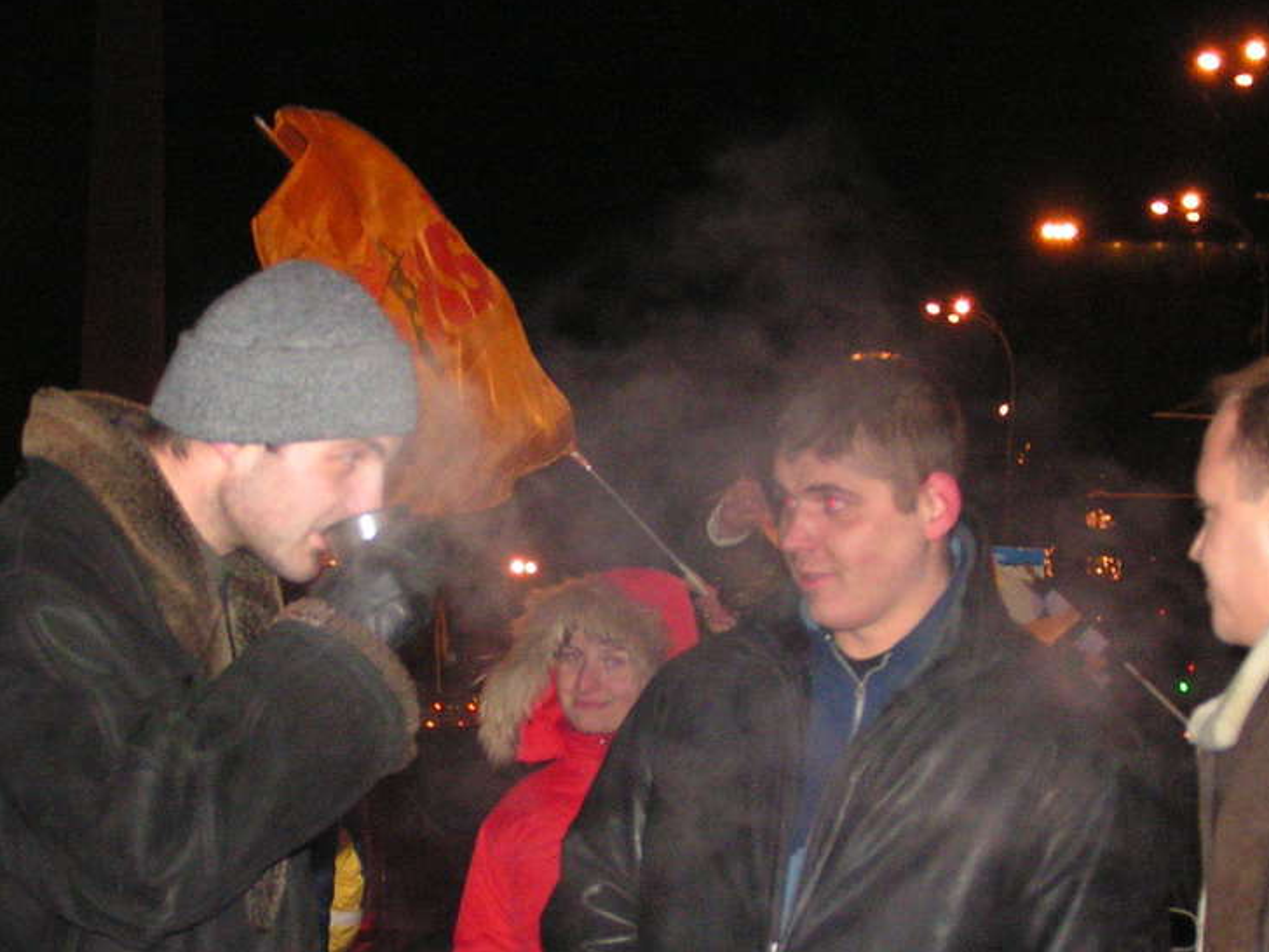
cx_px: 612
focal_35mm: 95
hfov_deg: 20.7
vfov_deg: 15.5
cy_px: 717
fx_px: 3483
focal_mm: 9
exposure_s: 1/60
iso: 200
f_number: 3.2
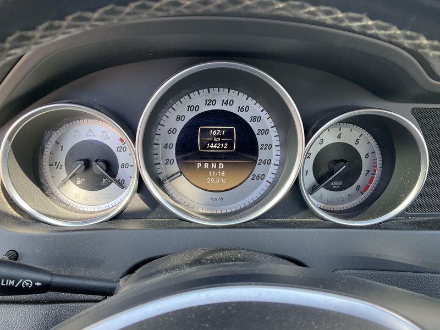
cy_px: 165
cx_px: 220
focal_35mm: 29
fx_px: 369
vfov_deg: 48.2
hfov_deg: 61.7
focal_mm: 3
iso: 64
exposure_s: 1/122
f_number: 1.8
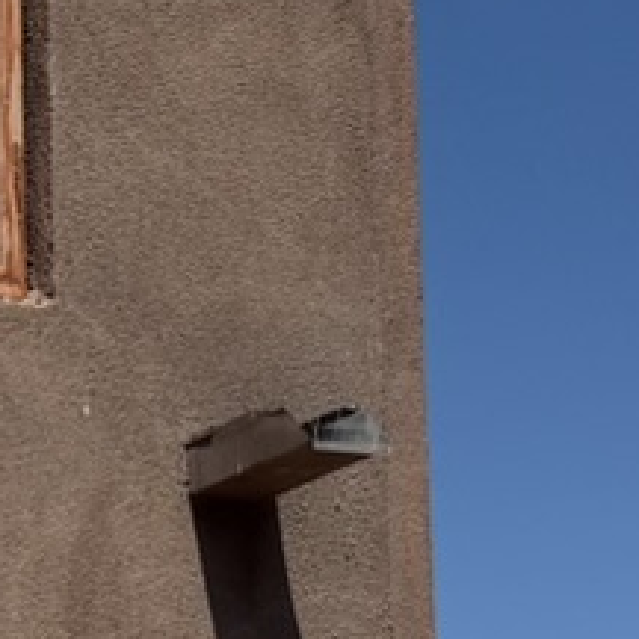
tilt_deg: +8.4
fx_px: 4198
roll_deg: +0.3
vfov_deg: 8.5
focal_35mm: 201
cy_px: 1009
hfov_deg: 8.2
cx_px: -689
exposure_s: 1/8130
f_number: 1.78
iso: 80
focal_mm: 6.76
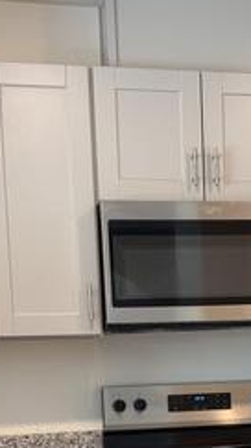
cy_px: 422
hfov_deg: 17.2
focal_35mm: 69
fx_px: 820
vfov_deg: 29.1
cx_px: 212
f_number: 1.78
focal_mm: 6.76
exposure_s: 1/60
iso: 160
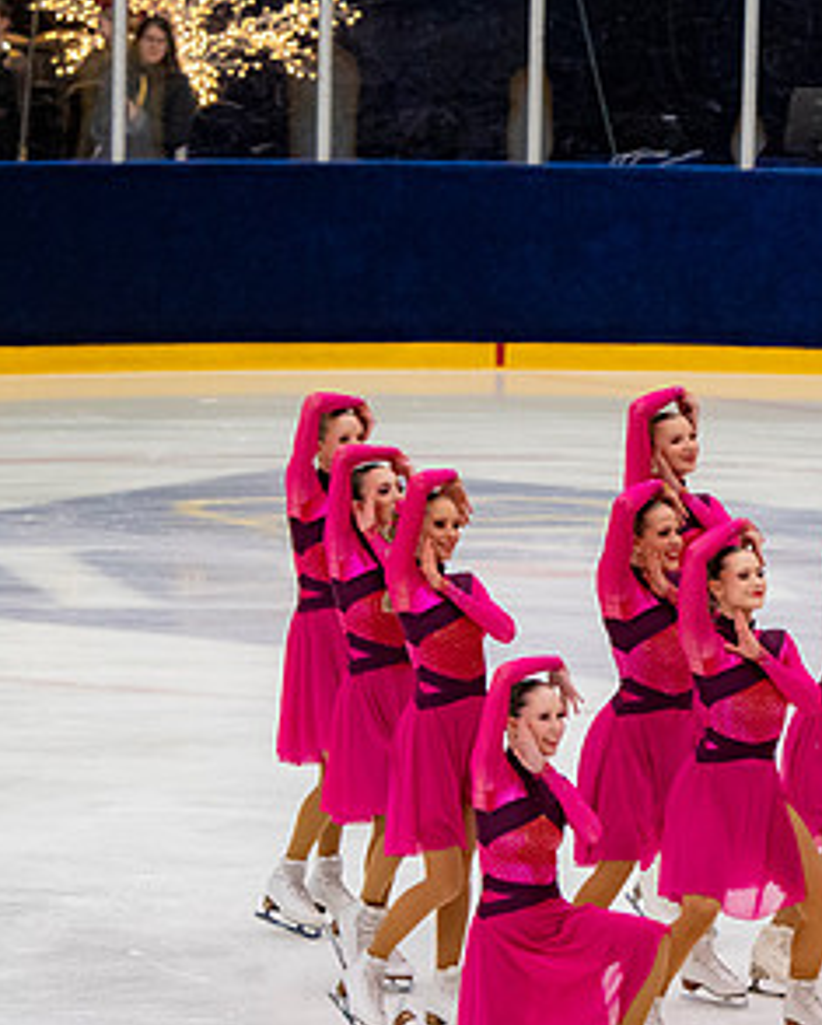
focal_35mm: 334
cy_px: 614
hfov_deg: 4.6
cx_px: 923
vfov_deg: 5.8
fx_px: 10141
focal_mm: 120
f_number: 5.6
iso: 1600
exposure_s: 1/320
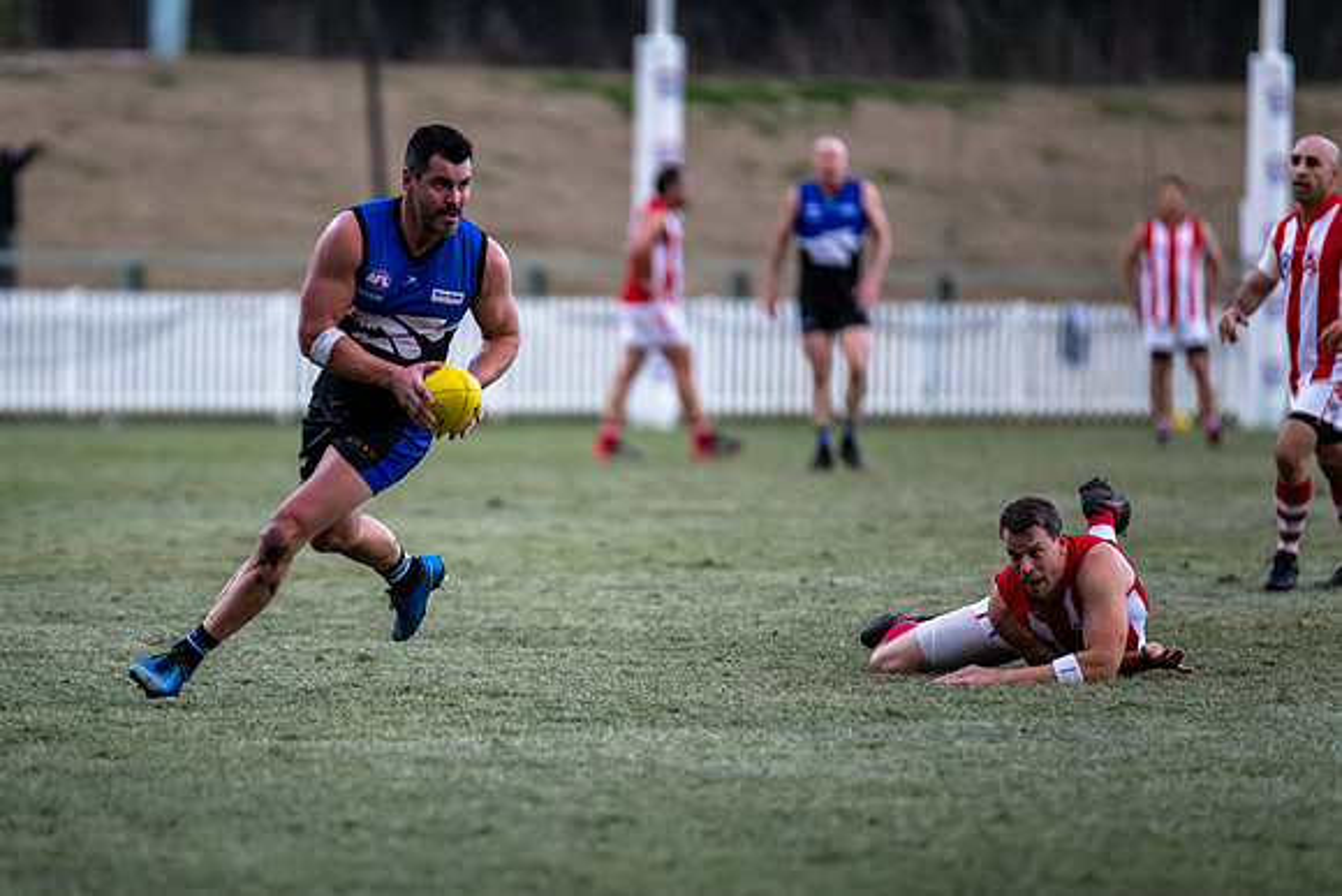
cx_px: 539
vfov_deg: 3.8
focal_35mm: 361
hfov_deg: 5.7
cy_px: 519
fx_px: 13448
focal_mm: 300
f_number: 2.8
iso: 1800
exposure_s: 1/1250
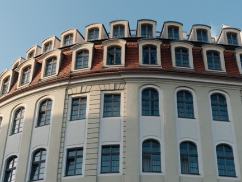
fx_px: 496
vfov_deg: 20.7
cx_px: 127
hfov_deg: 27.4
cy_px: 71
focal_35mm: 71
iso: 640
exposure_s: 1/1600
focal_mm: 40
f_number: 4
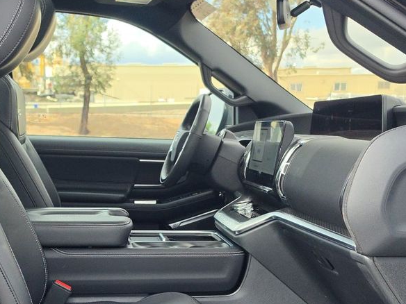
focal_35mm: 63
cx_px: 163
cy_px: 263
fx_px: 739
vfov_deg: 22.8
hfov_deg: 30.6
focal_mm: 6.5
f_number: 1.4
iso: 63
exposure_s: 1/1618
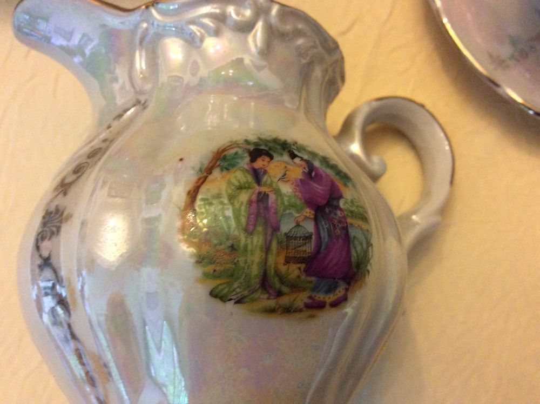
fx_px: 498
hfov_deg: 56.9
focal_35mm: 32
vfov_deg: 44.1
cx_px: 270
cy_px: 202
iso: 320
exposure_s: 1/20
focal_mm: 3.3
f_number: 2.4
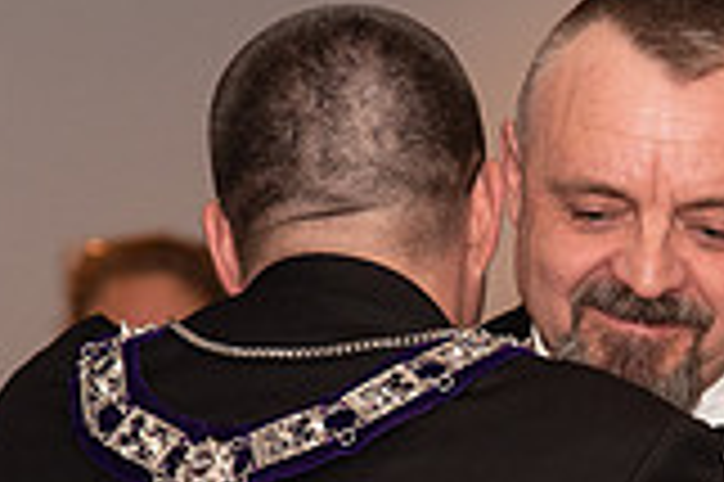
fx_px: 8679
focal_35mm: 432
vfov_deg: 3.2
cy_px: 457
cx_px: 634
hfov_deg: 4.8
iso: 800
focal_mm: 120
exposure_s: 1/200
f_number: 4
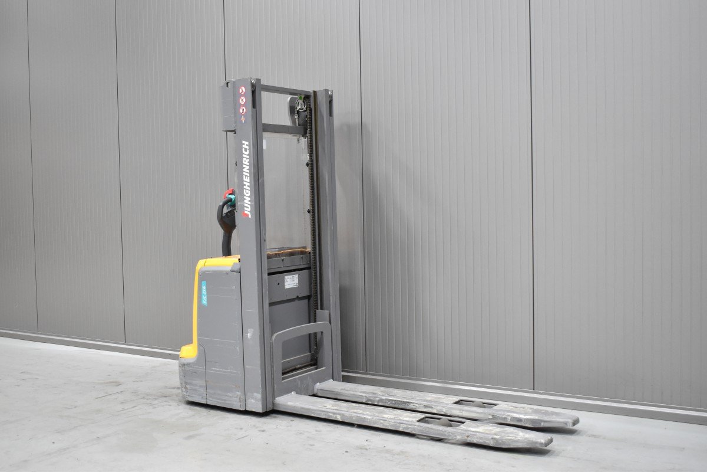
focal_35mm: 40
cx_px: 354
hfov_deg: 47.9
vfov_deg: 33.0
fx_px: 795
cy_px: 236
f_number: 5
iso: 1250
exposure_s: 1/30
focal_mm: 27
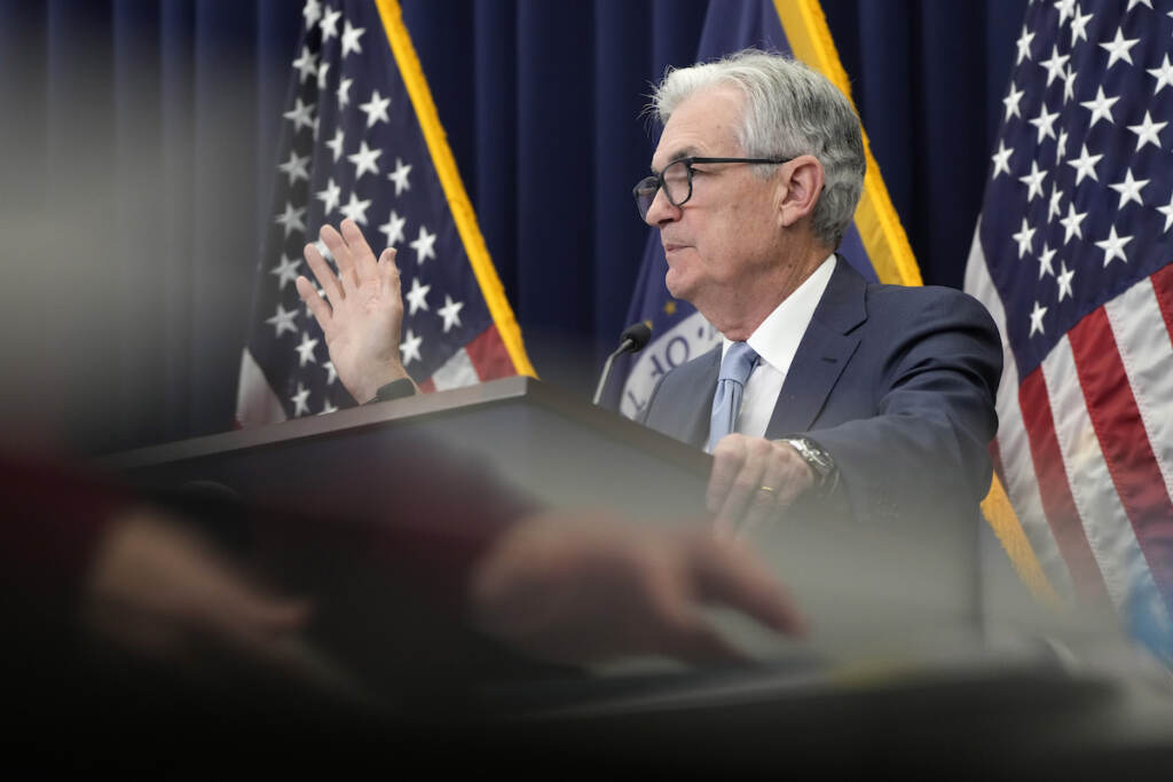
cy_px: 391
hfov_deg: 12.8
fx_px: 5214
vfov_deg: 8.6
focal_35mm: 160
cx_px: 586
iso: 3200
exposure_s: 1/500
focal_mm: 160
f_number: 5
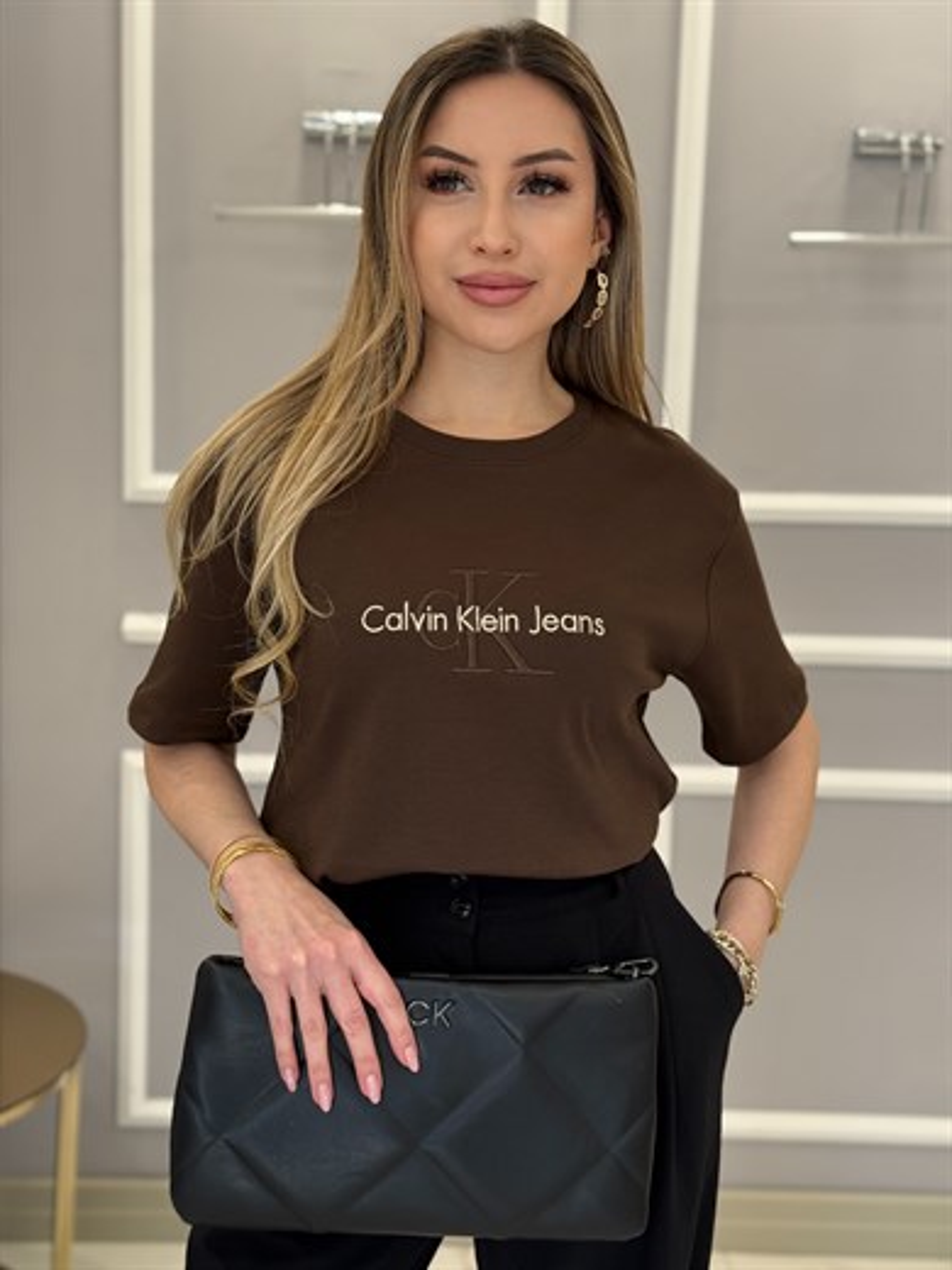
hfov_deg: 30.3
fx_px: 1760
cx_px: 476
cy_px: 635
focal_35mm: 48
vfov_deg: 39.7
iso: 100
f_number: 1.78
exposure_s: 1/111
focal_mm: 6.76
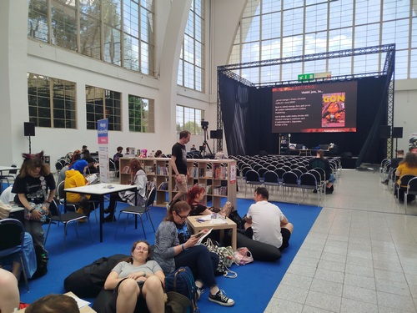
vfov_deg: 56.8
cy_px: 156
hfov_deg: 71.6
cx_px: 208
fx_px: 289
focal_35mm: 24
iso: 50
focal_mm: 5.31
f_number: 1.7
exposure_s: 1/476
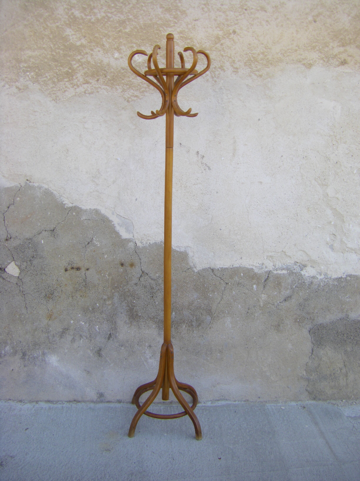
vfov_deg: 49.0
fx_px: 527
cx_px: 180
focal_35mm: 38
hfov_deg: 37.7
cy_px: 240
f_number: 3.5
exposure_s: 1/160
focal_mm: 6.3
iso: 64
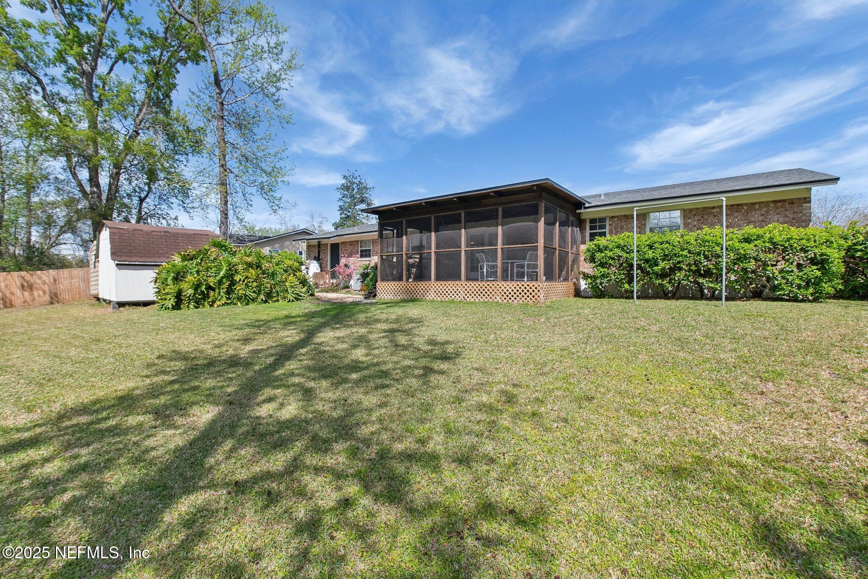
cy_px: 290
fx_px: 362
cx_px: 434
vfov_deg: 77.3
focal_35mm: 15
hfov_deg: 100.4
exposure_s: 1/1000
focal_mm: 10
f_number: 8
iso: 800
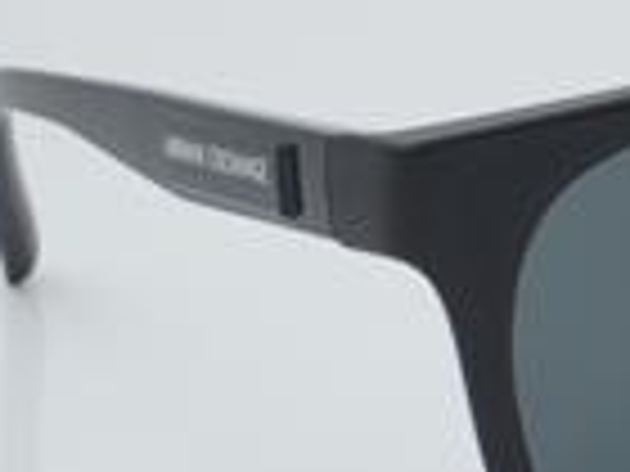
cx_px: 837
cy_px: 274
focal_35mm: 206
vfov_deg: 7.2
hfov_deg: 9.4
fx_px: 3749
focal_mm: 50
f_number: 32
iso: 100
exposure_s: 1/4
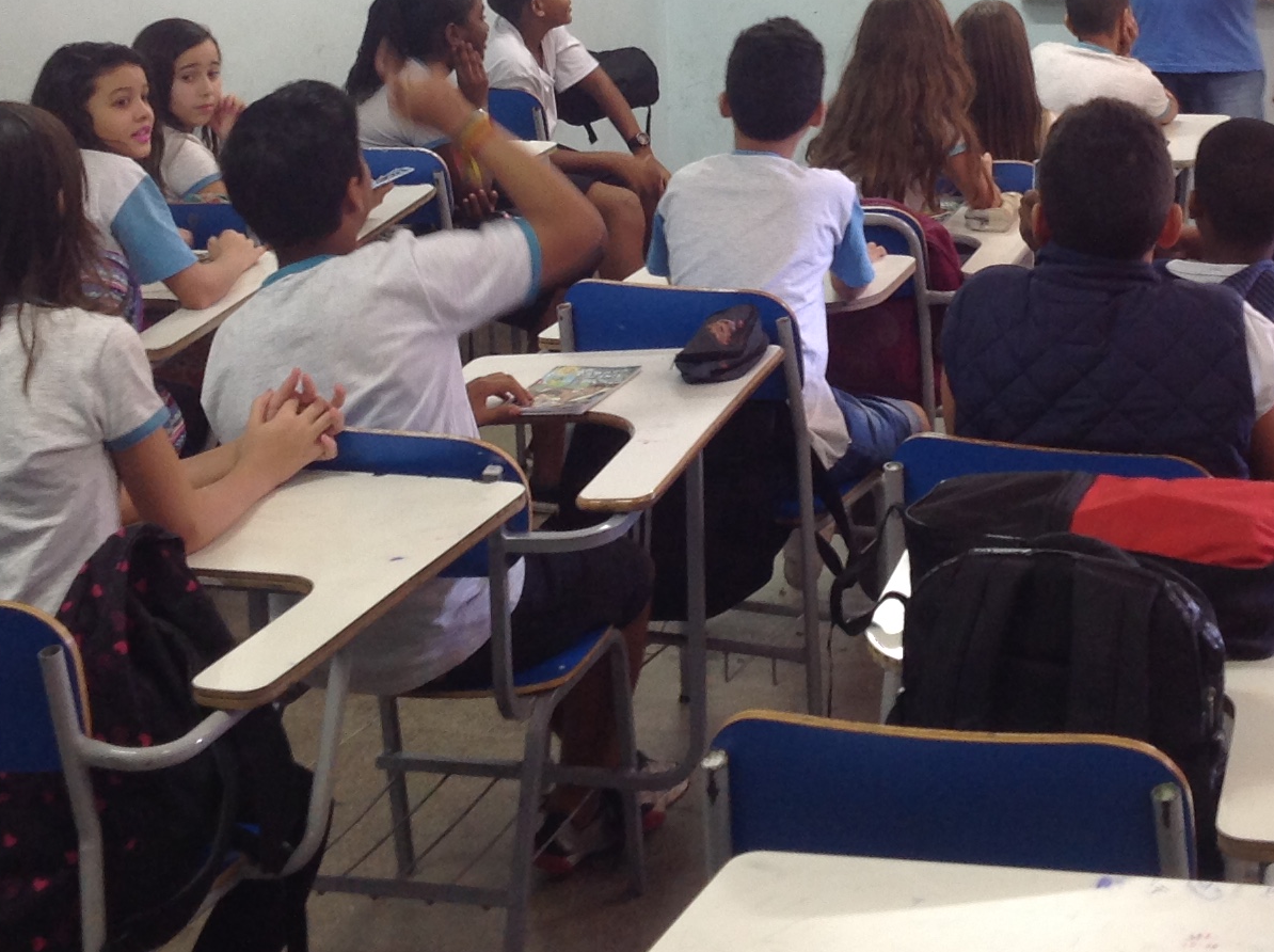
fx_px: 2793
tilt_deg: -3.4
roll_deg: +0.9
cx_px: 769
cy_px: -5
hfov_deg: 25.6
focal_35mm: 76
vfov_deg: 18.8
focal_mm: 4.28
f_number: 2.4
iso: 50
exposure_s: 1/15
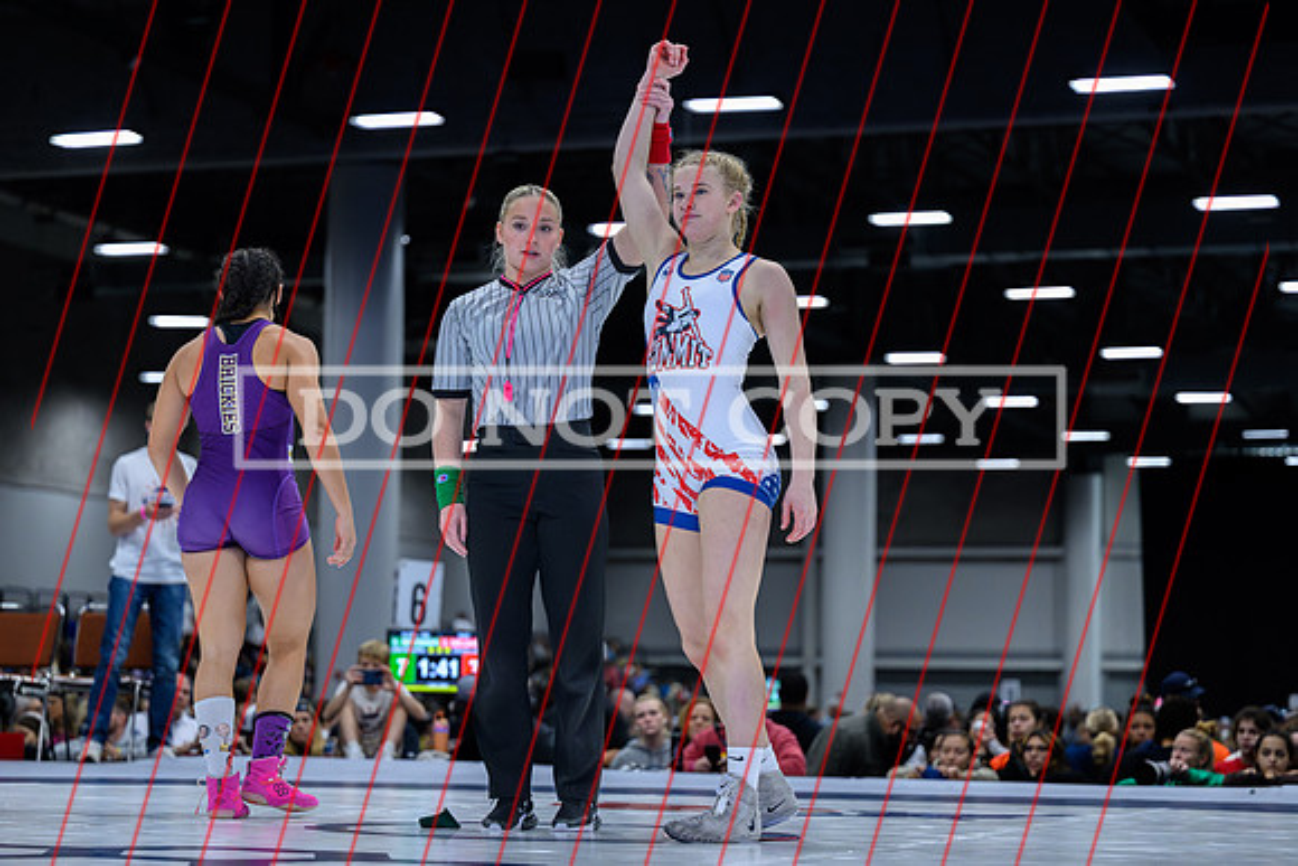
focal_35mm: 83
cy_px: 411
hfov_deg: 24.3
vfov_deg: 16.4
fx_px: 3008
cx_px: 603
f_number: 2.8
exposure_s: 1/400
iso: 4000
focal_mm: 77
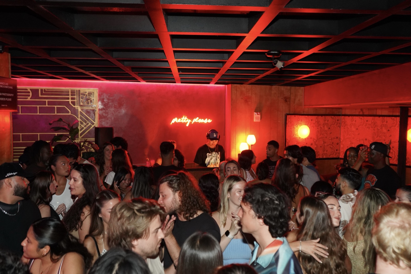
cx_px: 206
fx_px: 331
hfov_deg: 63.7
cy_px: 137
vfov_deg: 44.9
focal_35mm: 29
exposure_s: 1/60
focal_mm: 29
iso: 6400
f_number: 4
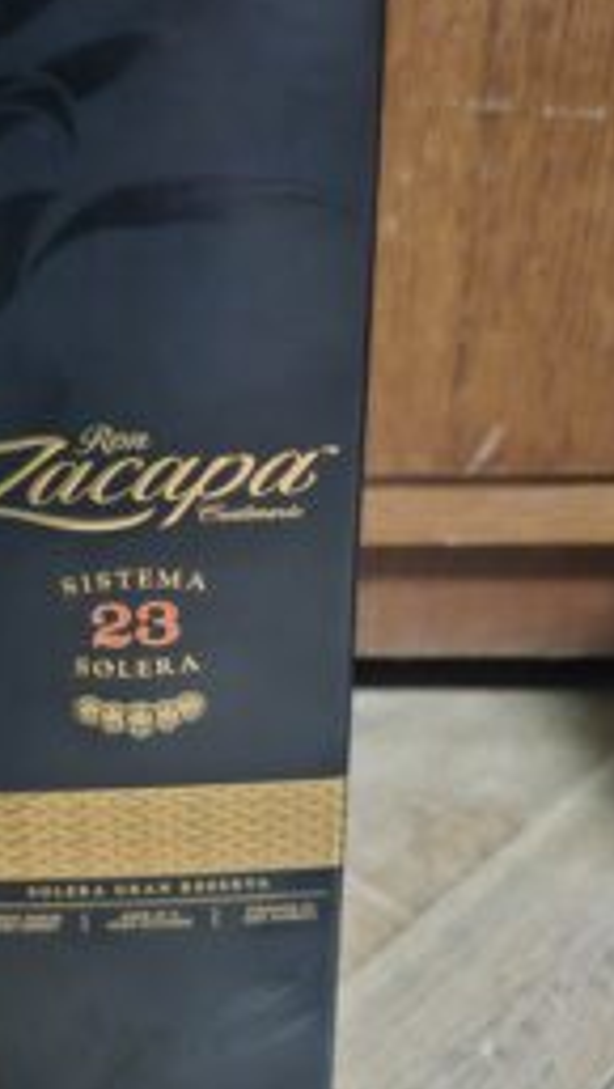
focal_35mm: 39
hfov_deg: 29.9
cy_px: 547
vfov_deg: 51.6
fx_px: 1126
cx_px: 140
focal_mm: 6.3
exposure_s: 1/16.7
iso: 1600
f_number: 1.7
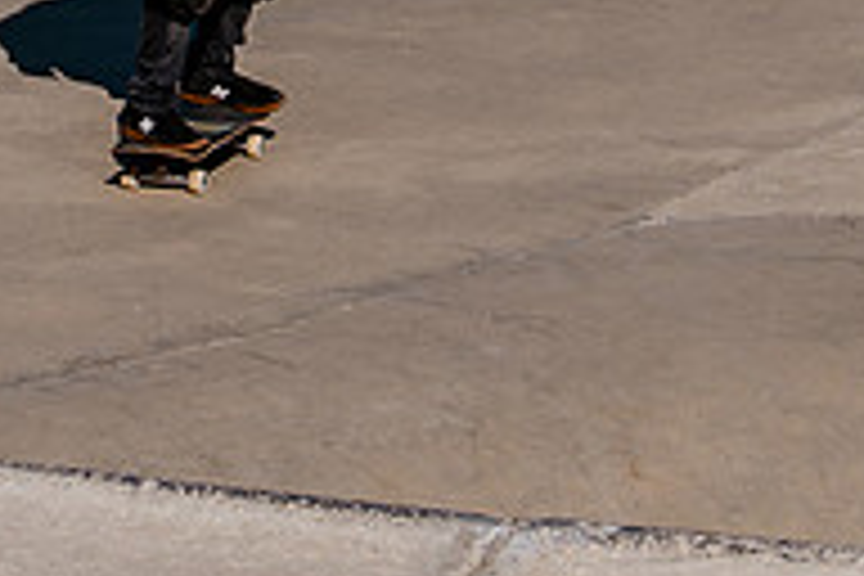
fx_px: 5712
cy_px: -466
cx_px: 22
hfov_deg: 8.6
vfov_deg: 5.7
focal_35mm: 238
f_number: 14
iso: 200
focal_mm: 48
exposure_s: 1/500
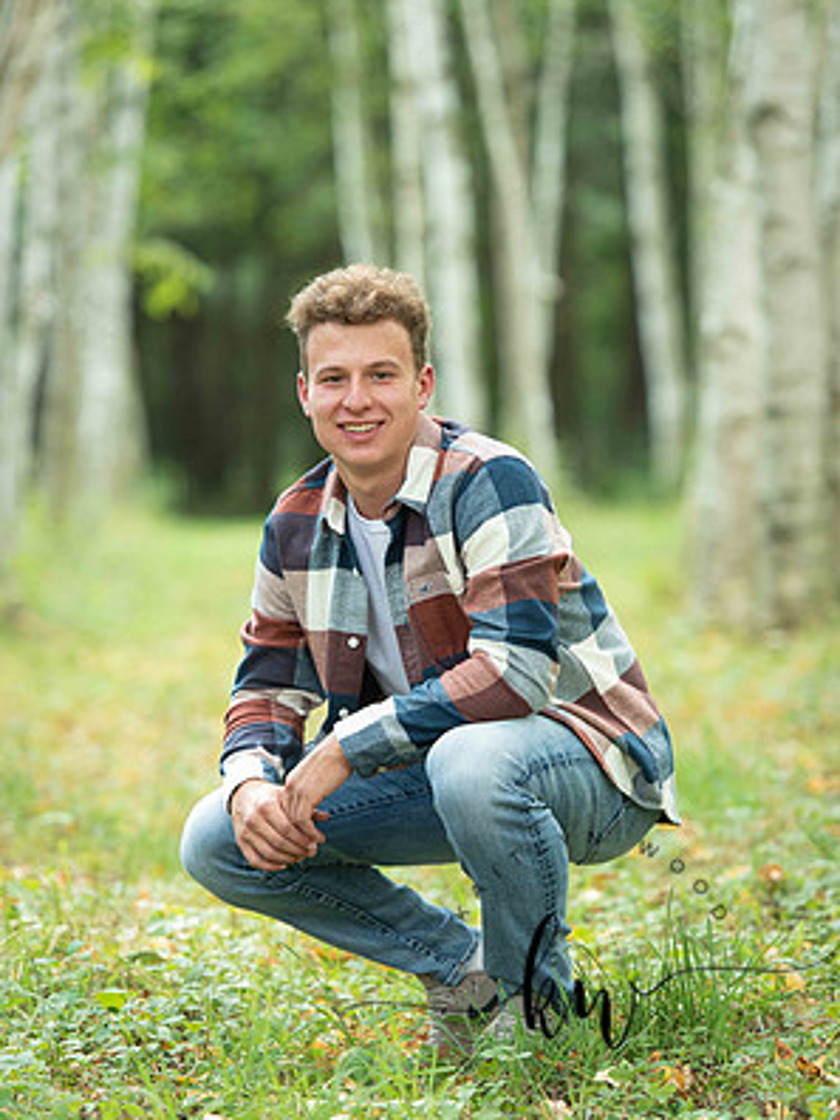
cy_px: 529
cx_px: 419
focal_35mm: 164
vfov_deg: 12.0
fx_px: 5306
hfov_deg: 9.1
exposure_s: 1/200
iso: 400
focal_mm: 150
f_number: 3.2
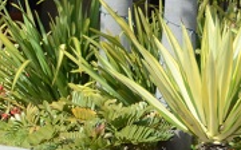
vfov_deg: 2.3
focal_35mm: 571
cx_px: -444
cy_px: 435
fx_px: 3746
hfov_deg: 3.6
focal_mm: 62
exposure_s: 1/500
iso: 200
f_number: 5.6
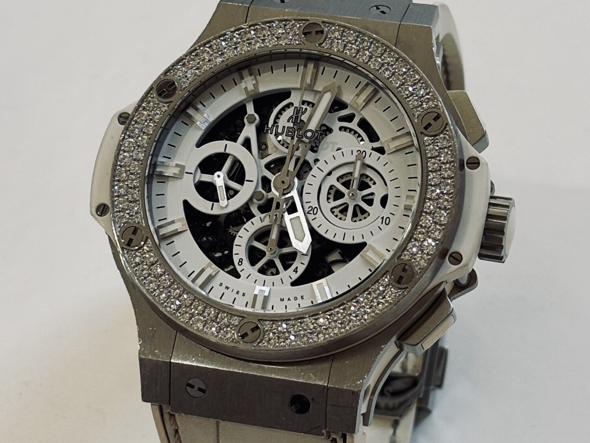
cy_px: 222
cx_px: 295
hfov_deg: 36.8
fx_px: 886
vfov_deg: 28.0
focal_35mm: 52
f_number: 1.6
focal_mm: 5.96
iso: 40
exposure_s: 1/120
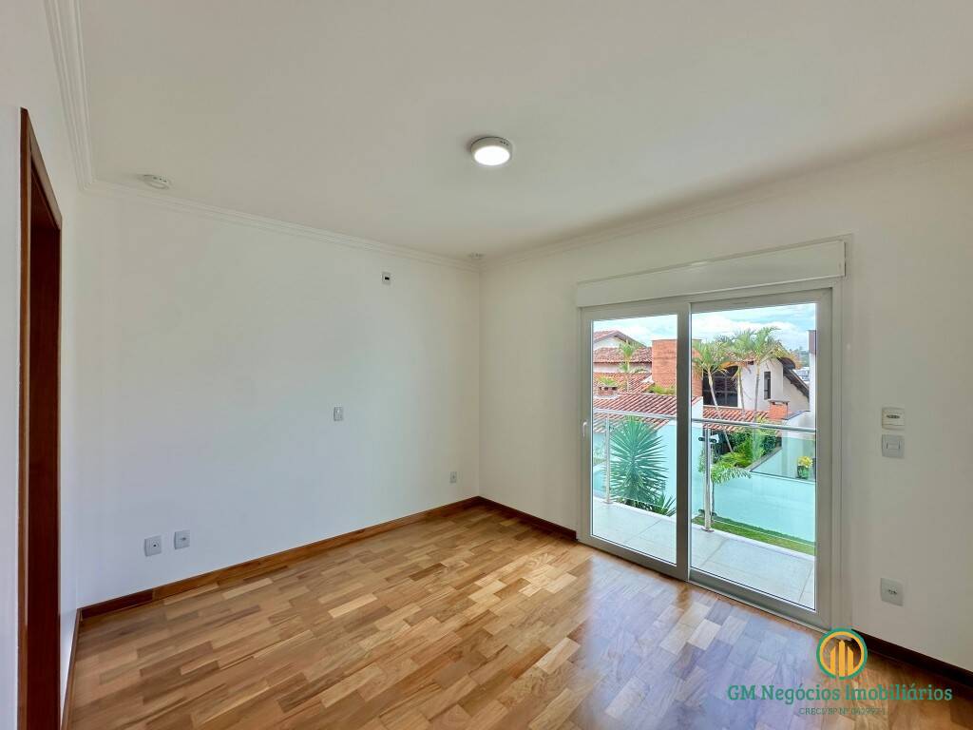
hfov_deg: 102.1
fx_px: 394
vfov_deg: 85.7
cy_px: 365
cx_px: 486
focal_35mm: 14
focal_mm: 2.22
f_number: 2.2
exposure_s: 1/186
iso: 40
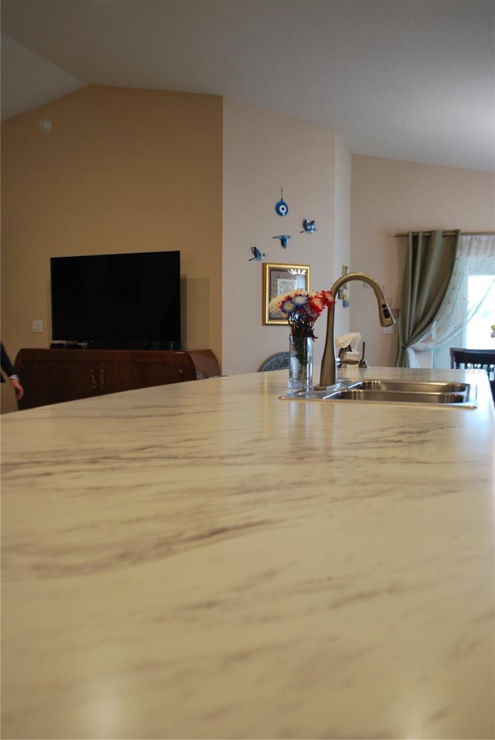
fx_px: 555
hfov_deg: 48.0
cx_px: 248
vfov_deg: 67.3
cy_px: 370
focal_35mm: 27
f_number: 3.8
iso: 400
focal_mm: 18
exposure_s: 1/30
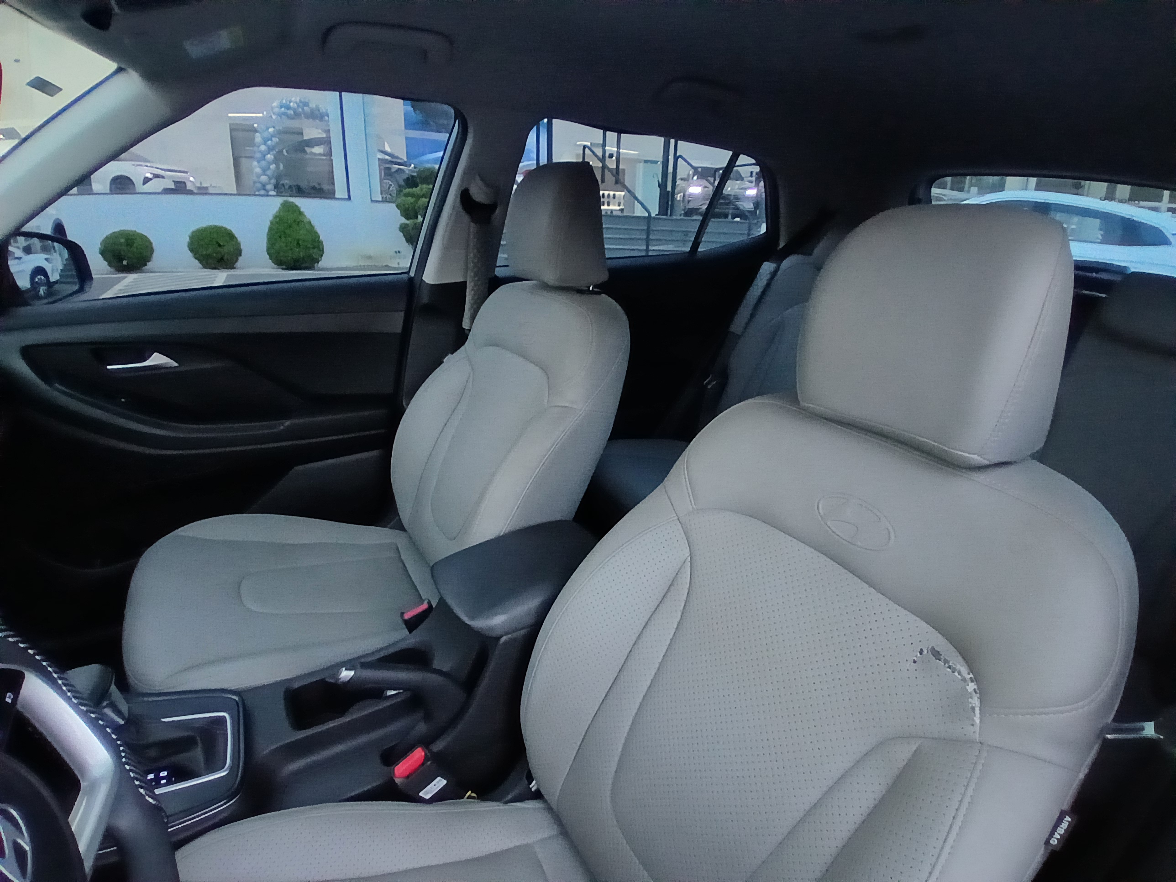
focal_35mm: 17
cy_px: 441
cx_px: 588
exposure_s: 1/24
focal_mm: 1.4
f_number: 2.2
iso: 500
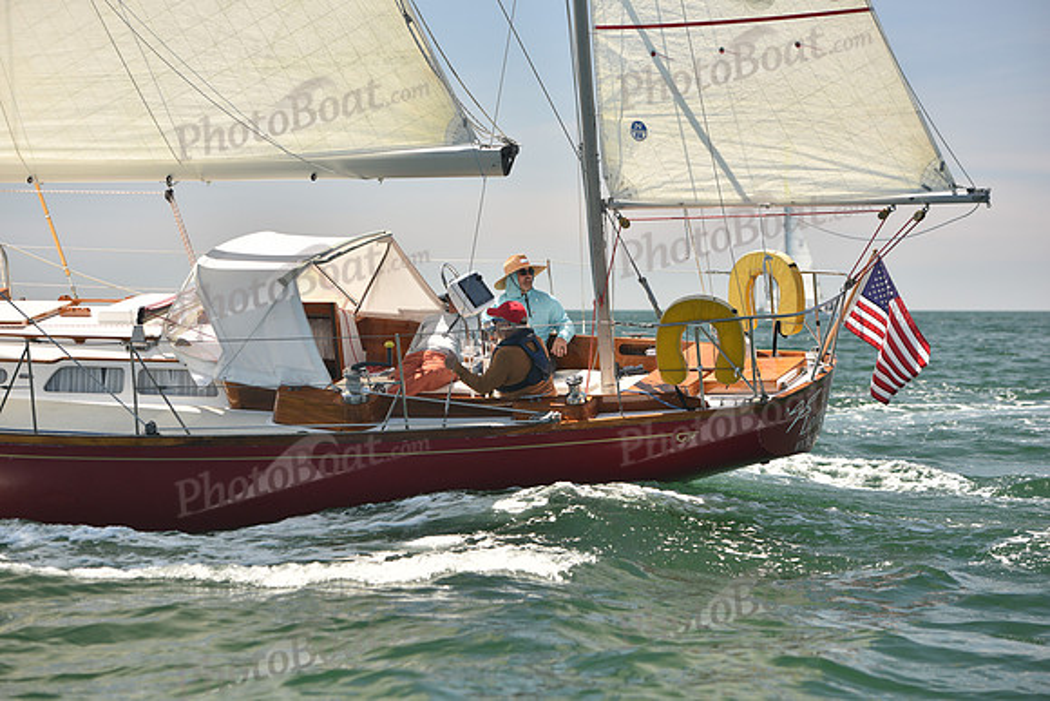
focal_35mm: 100
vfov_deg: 13.7
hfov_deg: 20.4
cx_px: 525
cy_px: 350
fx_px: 2917
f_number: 4.5
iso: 250
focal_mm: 100
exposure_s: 1/800
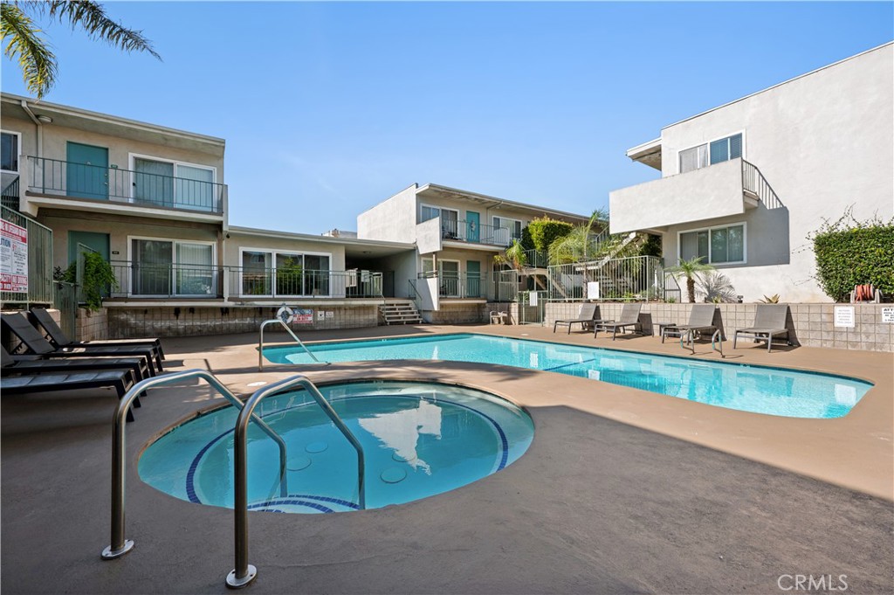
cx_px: 447
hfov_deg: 104.3
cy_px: 298
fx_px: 347
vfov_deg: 81.1
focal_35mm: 14
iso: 100
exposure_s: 1/200
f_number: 9
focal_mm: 14
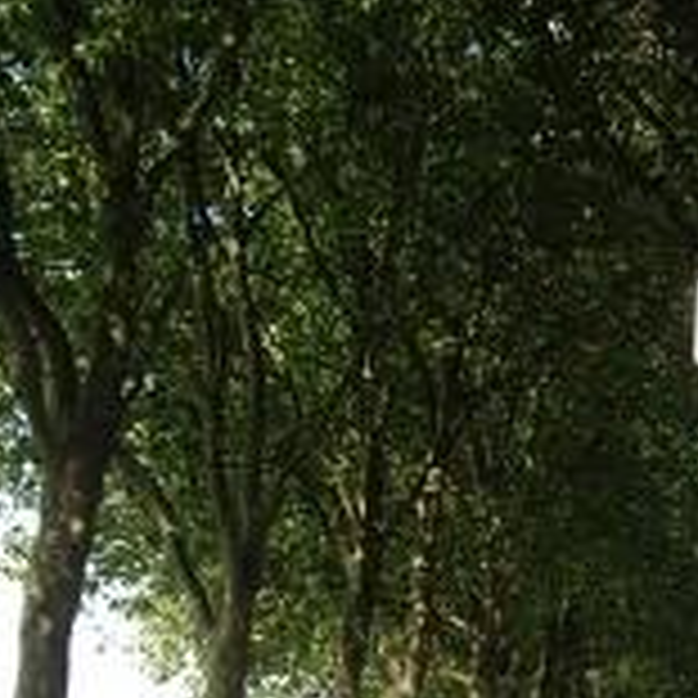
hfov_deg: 12.5
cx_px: 608
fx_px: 3171
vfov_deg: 12.4
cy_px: 707
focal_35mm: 139
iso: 64
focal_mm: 7.9
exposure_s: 1/320
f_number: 2.8
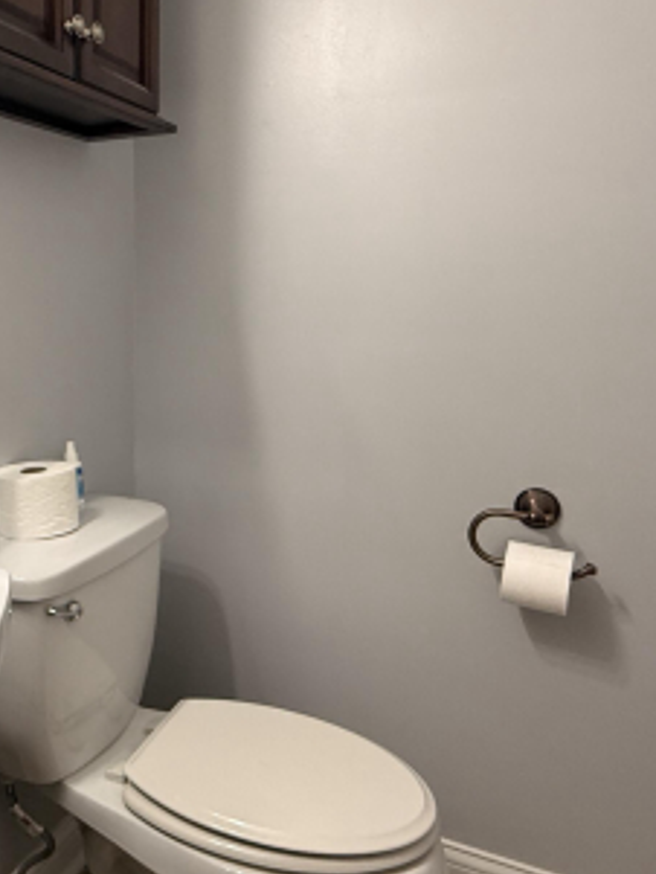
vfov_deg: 58.1
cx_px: 144
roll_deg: -0.3
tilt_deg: -7.6
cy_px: 380
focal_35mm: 31
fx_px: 783
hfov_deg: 43.6
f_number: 2.2
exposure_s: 1/120
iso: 250
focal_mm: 2.22
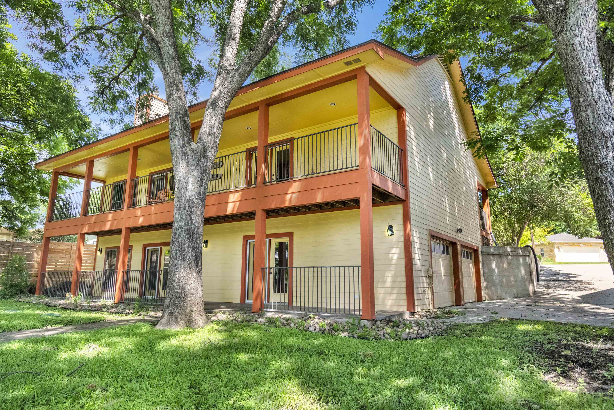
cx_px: 307
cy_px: 205
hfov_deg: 78.6
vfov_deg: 57.2
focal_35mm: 22
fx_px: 375
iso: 2500
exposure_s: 1/1600
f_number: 5
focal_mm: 15
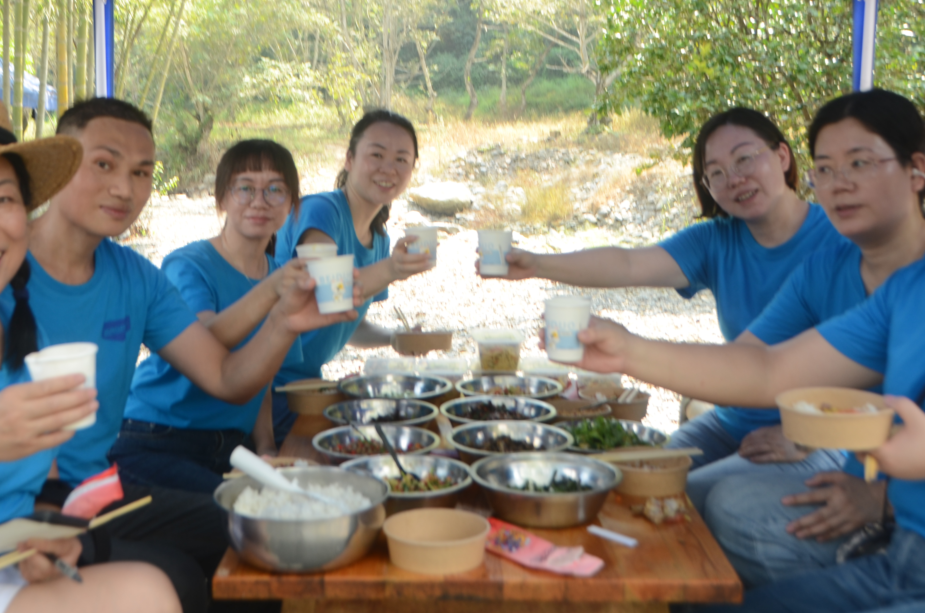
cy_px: 167
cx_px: 407
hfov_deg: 40.4
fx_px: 1256
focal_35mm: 49
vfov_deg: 27.1
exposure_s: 1/60
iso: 100
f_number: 4
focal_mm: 22
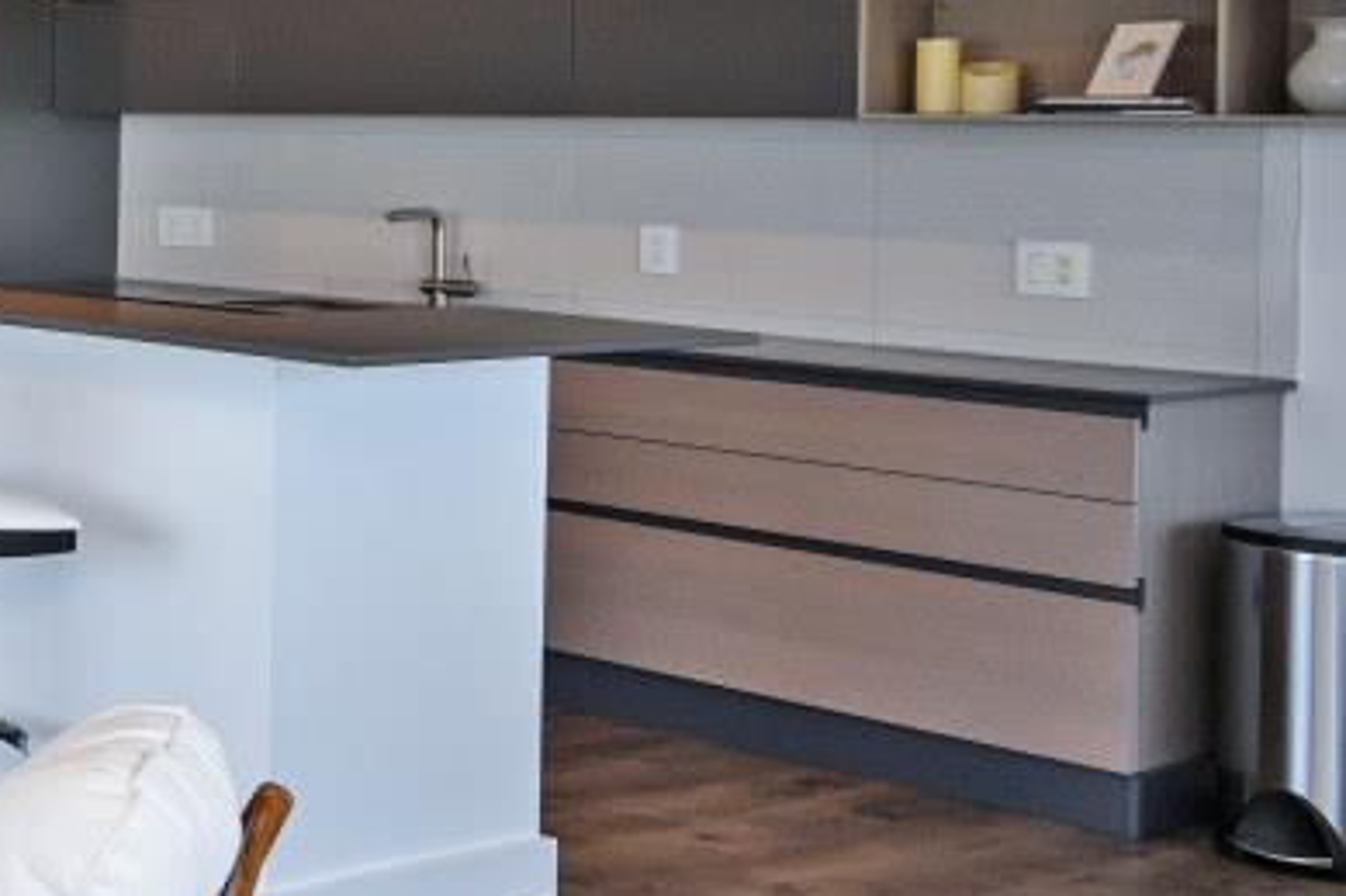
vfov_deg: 24.4
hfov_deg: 22.6
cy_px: 121
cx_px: -1028
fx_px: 2018
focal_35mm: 54
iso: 200
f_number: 5
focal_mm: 14
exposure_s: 1/80
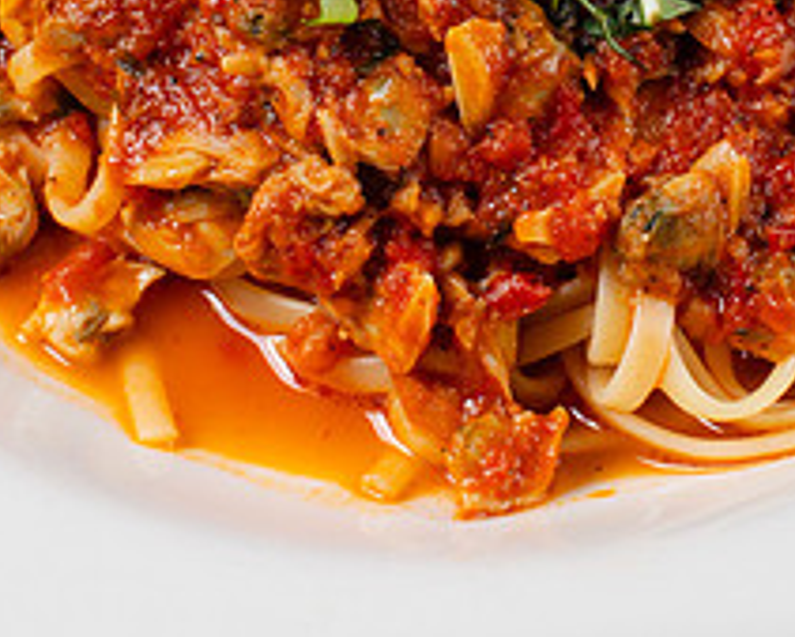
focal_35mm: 166
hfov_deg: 11.6
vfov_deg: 9.2
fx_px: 3908
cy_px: -145
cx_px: 554
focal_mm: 50
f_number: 13
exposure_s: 1/250
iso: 200
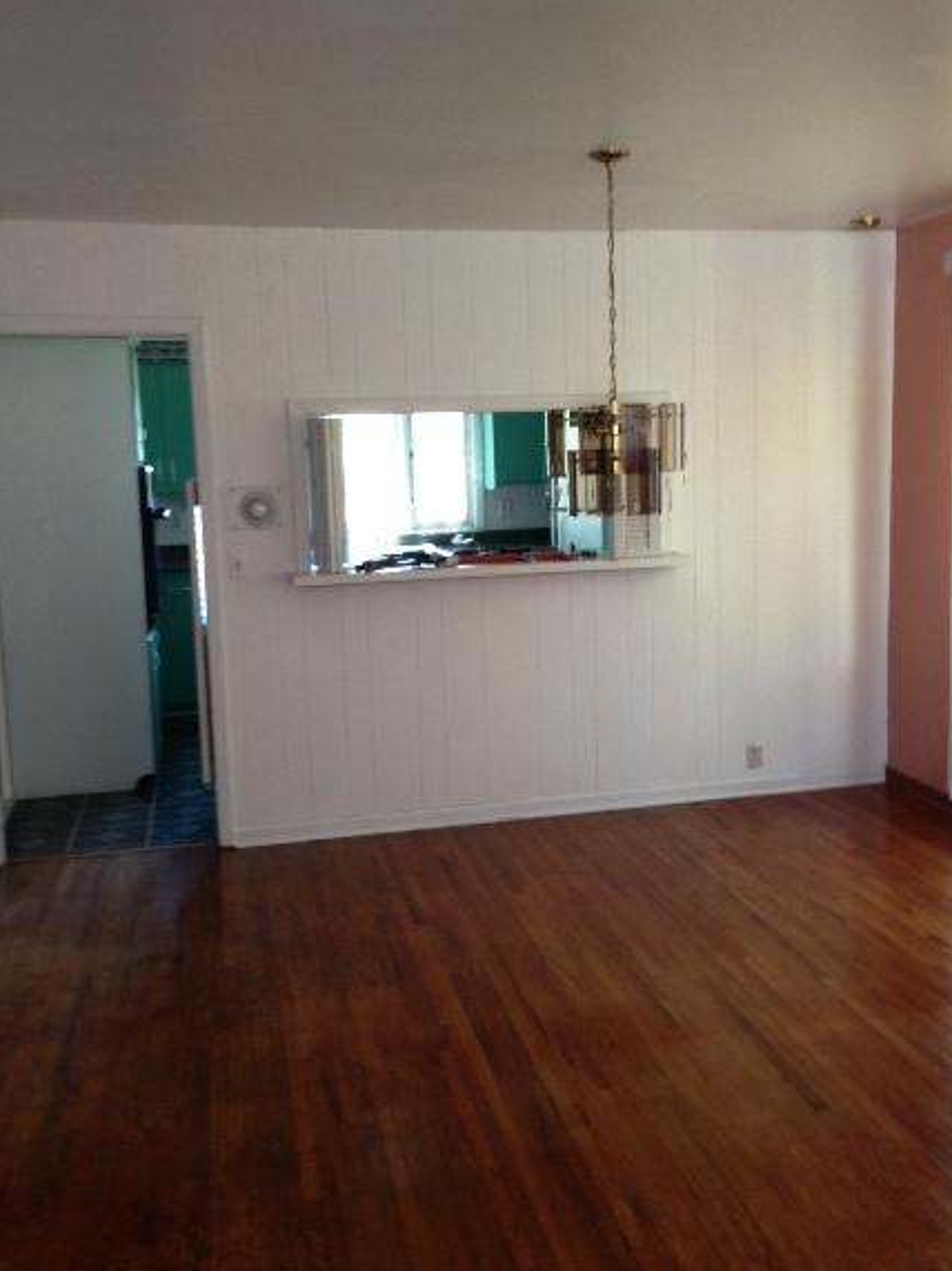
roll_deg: +2.4
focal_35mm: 37
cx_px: 529
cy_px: 617
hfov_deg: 38.6
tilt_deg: -5.7
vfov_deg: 50.1
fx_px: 1357
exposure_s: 1/20
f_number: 2.4
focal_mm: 4.12
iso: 100
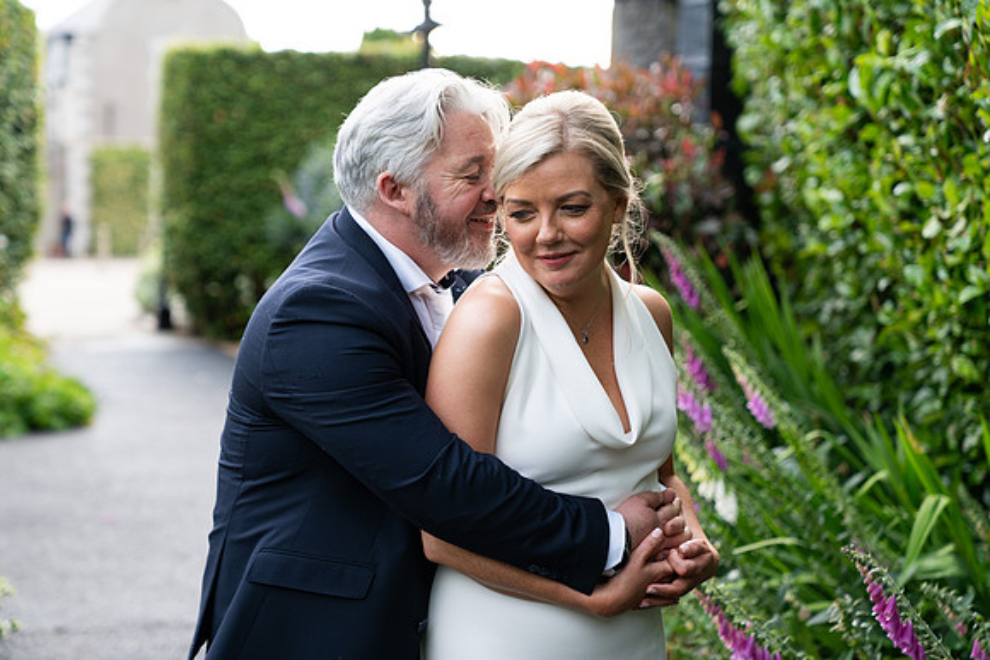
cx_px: 495
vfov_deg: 19.5
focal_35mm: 70
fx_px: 1925
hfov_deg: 28.8
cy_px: 330
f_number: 2.8
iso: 500
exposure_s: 1/200
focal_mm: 70
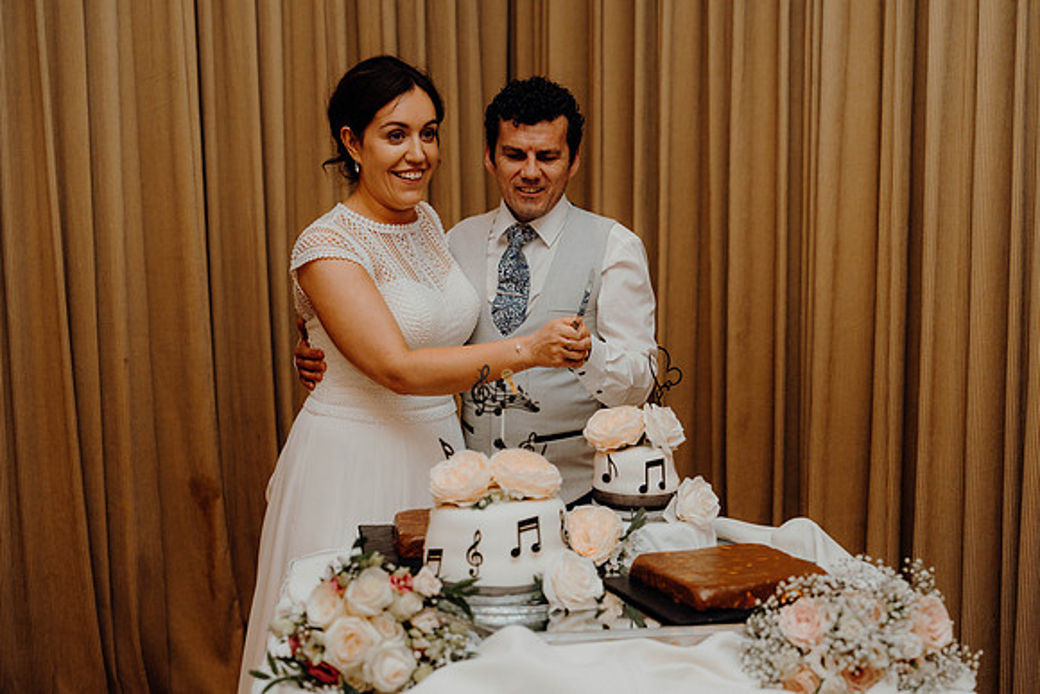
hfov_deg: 39.6
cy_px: 347
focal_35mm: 50
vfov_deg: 27.0
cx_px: 520
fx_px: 1445
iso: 1250
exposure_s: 1/200
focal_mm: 50
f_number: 2.8
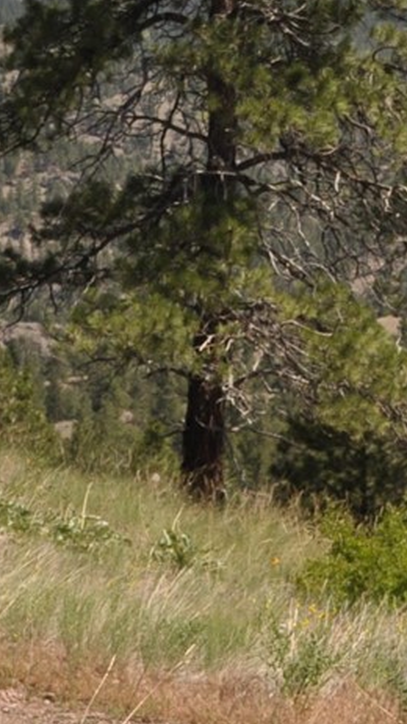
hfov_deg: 6.3
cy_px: 85
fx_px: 3682
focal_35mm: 192
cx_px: 308
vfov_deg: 11.2
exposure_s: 1/1600
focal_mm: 26
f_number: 4.2
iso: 200
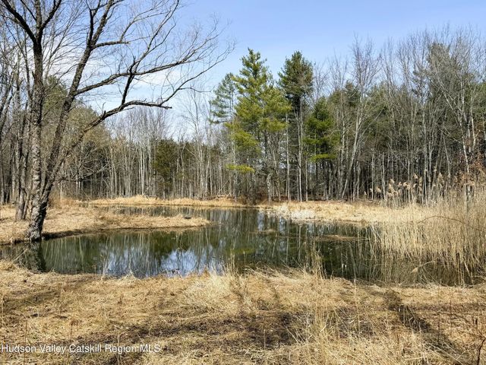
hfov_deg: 61.7
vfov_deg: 48.2
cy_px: 182
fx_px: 407
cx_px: 243
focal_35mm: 29
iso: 80
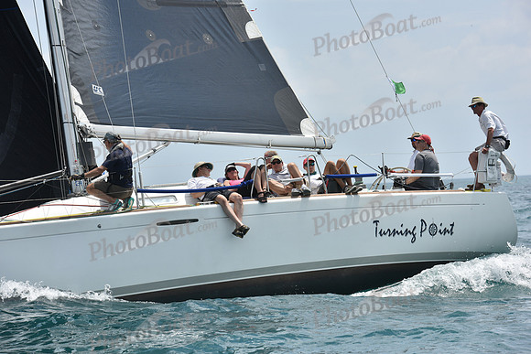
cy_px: 177
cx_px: 266
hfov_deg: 16.8
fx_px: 1800
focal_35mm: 122
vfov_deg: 11.2
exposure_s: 1/1250
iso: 250
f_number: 8
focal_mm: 122
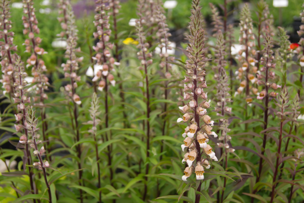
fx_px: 443
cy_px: 102
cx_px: 152
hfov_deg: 37.9
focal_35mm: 52
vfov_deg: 25.8
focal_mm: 35
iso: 100
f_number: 5
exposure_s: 1/200
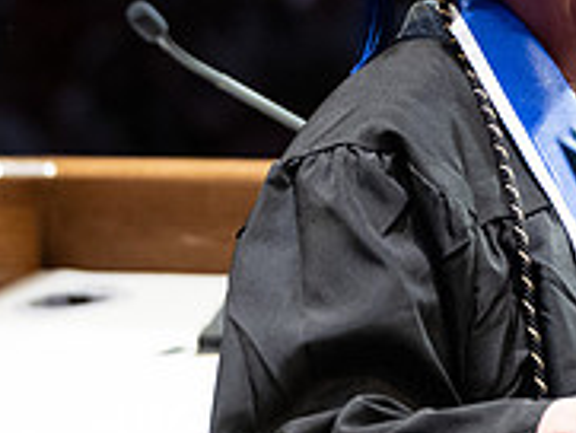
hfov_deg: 5.0
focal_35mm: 395
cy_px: -126
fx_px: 6577
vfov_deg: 3.8
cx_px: 729
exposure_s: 1/400
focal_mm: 100
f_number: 3.2
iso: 2500
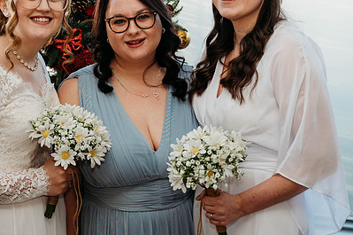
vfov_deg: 17.0
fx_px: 783
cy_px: 87
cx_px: 158
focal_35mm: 80
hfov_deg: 25.4
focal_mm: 55
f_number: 4
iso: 1100
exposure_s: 1/200
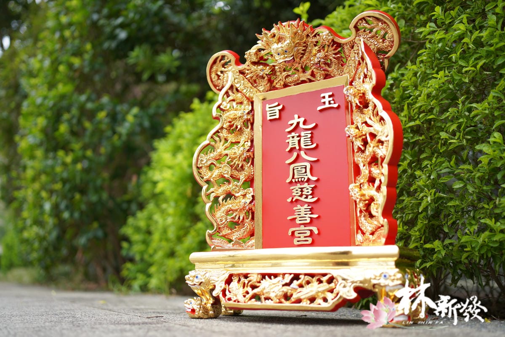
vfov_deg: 37.9
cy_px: 168
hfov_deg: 54.4
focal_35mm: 35
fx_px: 491
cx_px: 252
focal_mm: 35
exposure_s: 1/400
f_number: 2.5
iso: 100
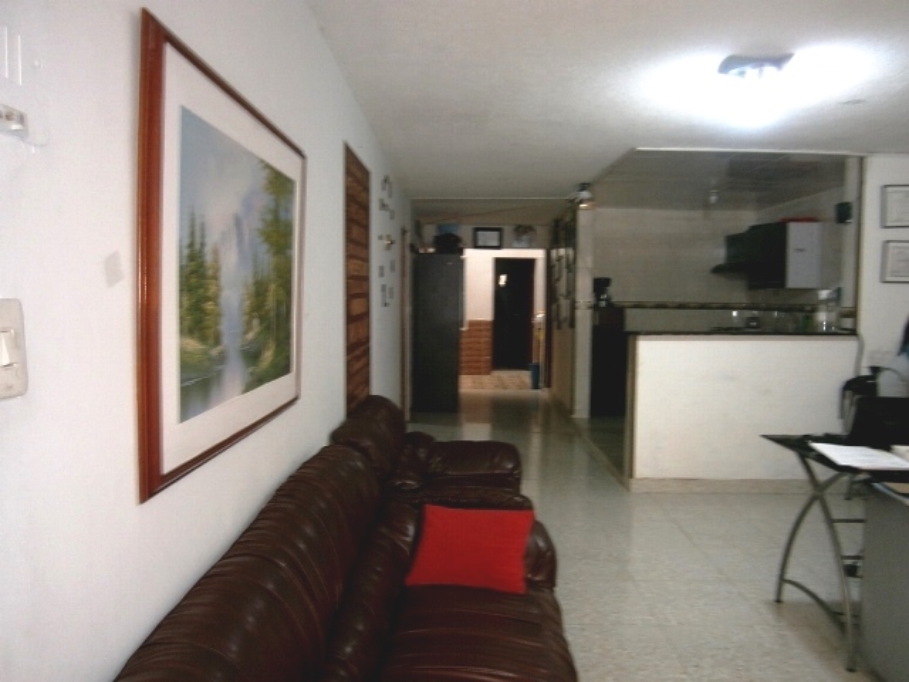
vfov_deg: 53.1
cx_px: 454
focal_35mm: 26
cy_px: 341
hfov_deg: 67.3
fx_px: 683
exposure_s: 1/30
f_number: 2.8
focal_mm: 4.7
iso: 125
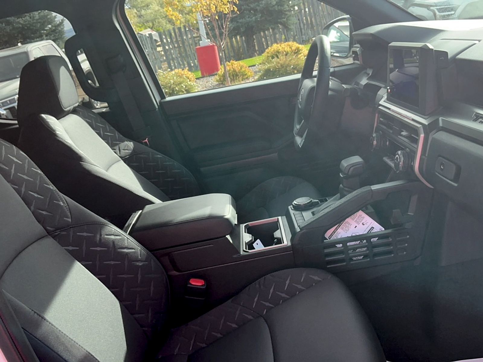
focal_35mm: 30
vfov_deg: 46.8
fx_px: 419
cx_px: 242
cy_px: 181
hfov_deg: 60.0
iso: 25
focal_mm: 3
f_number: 1.8
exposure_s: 1/286
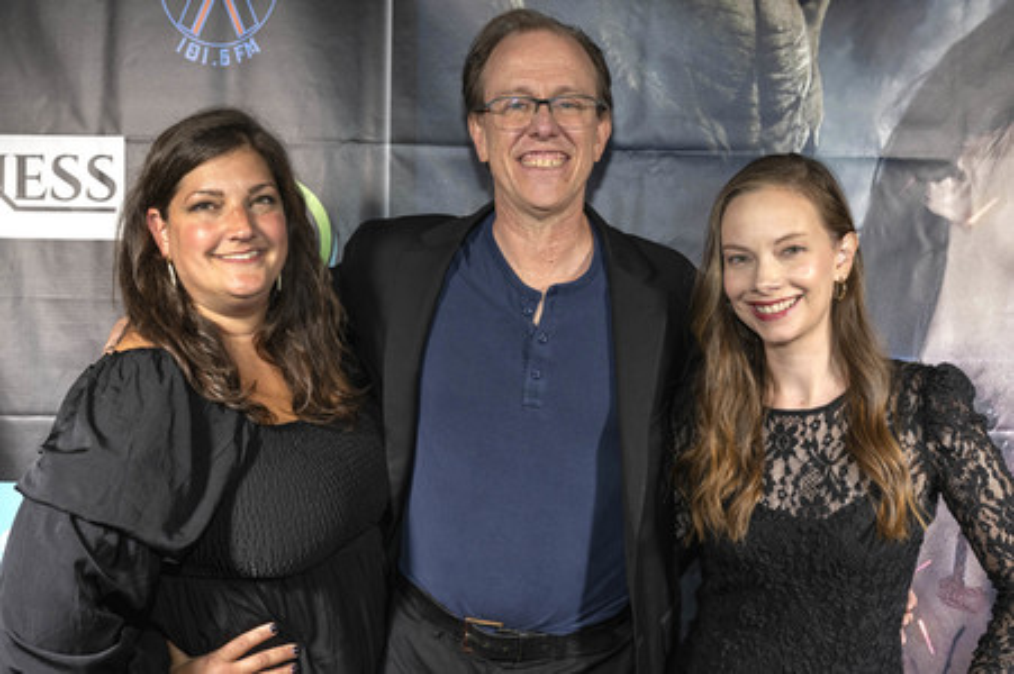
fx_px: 1295
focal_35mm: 46
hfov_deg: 42.8
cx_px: 507
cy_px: 337
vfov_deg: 29.2
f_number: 5.6
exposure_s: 1/200
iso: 800
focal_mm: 46
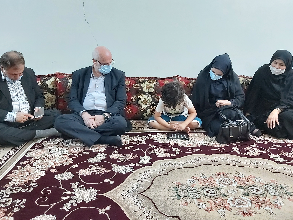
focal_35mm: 27
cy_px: 106
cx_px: 151
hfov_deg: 65.3
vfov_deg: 51.3
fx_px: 229
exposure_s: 1/25
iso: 800
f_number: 1.7
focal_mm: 3.92
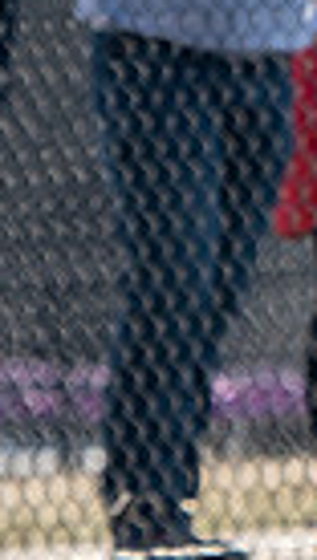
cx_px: 1197
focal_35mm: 1599
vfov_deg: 1.3
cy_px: 341
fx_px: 23807
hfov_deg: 0.8
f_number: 2.8
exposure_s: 1/1250
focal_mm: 155
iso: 200
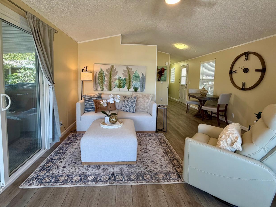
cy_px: 88
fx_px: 136
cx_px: 133
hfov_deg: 91.0
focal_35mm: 17
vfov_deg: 74.3
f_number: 2.2
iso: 200
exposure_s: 1/120
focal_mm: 2.22
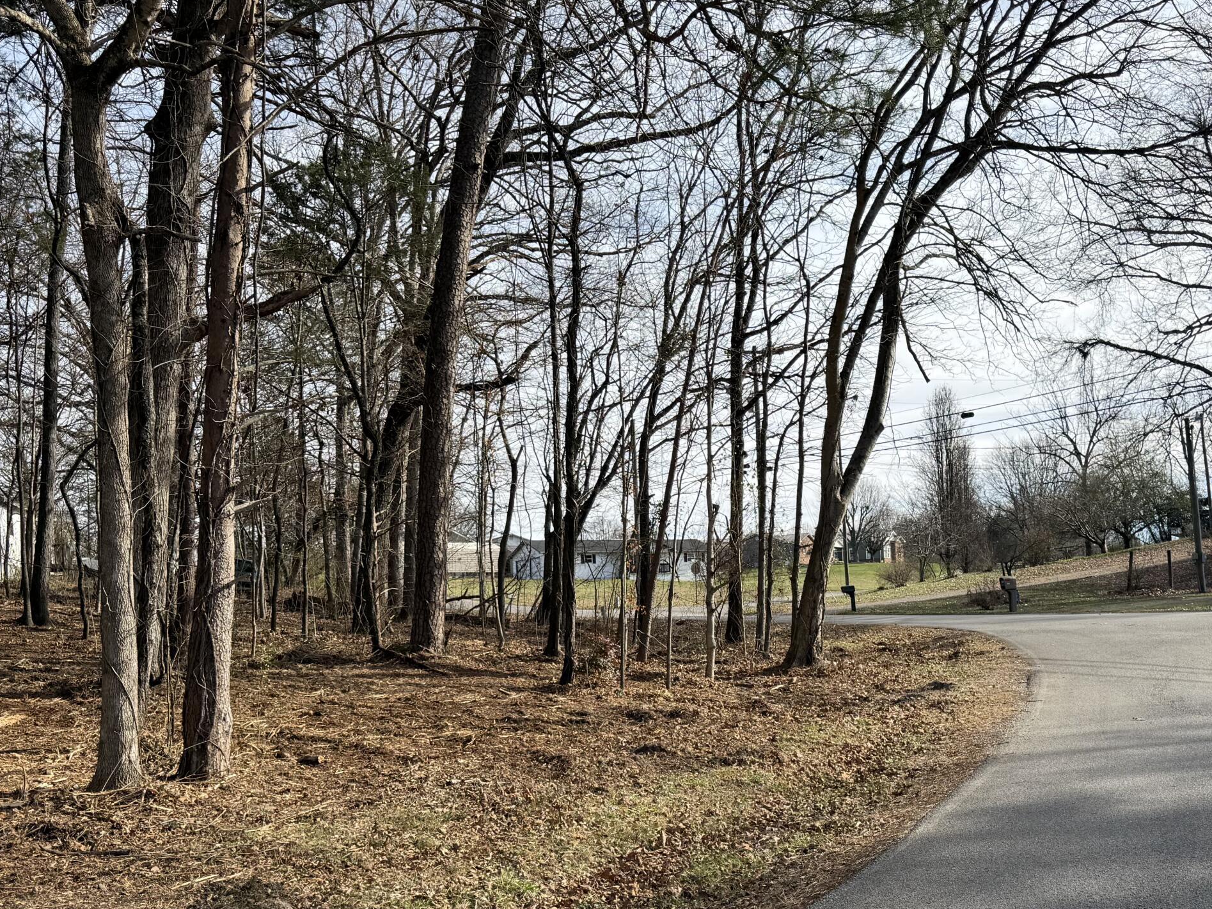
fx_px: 1330
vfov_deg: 37.3
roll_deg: +3.3
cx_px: 688
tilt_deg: -0.1
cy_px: 616
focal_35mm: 38
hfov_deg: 48.8
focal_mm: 6.76
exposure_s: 1/2907
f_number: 1.78
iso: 80
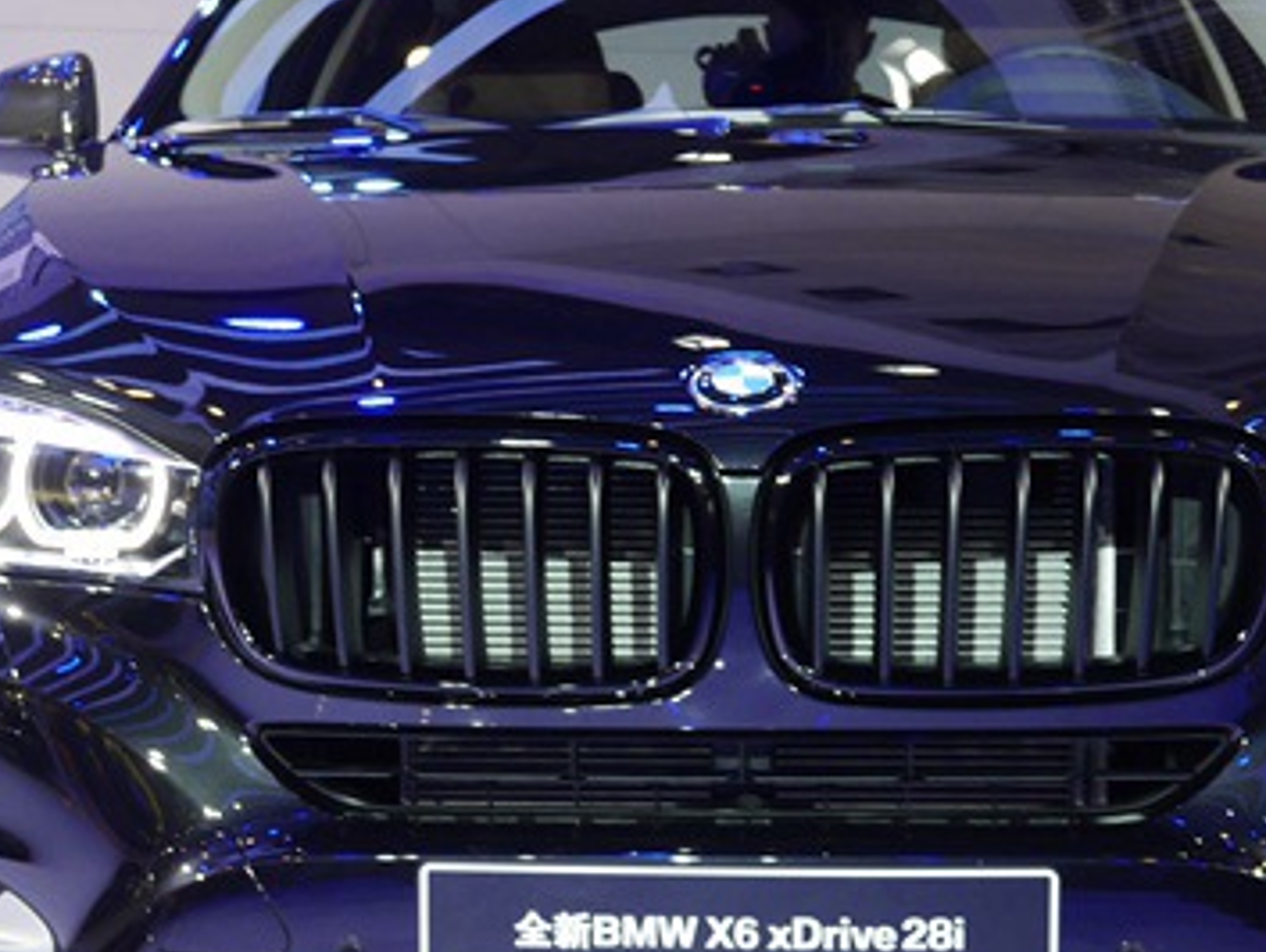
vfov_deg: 15.6
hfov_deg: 20.6
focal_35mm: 95
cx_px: 744
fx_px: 3477
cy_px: 474
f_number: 4.6
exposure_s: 1/60
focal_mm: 21
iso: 320
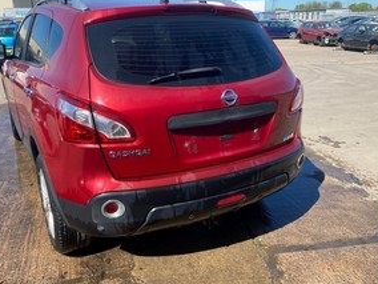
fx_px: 349
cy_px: 139
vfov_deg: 44.2
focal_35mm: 32
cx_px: 176
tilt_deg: -19.7
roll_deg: +1.1
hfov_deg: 56.8
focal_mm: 4.25
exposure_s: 1/1522
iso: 32
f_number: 1.8
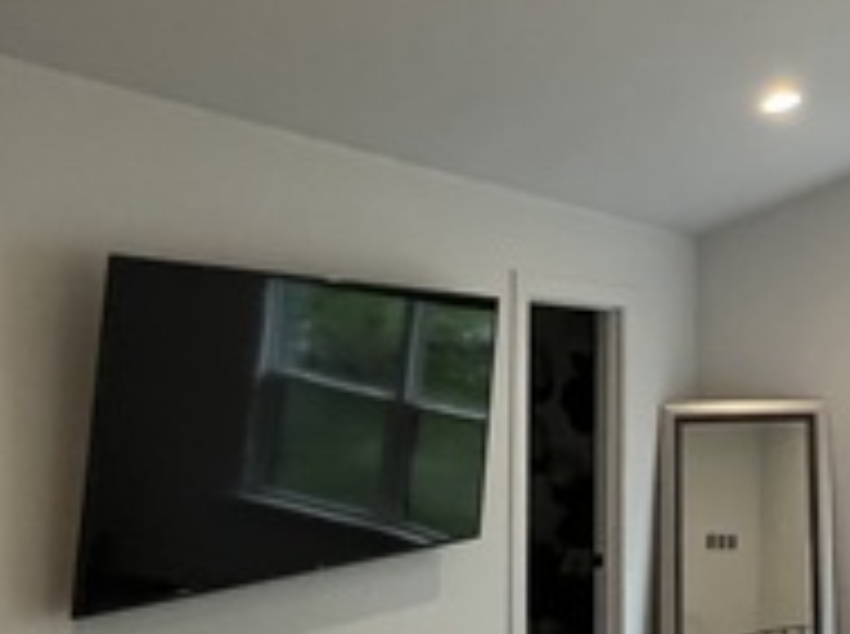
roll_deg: +0.3
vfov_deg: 31.4
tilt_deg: +3.7
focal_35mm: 46
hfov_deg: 33.6
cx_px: 1019
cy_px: 319
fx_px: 1127
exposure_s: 1/120
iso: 250
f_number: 1.8
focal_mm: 1.57
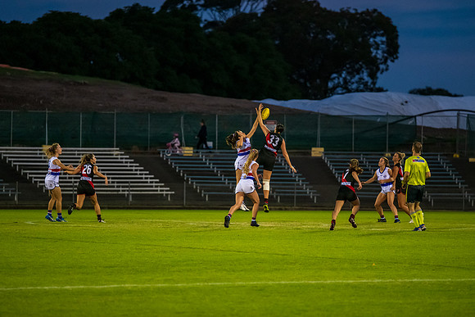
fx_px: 3467
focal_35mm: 263
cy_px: 179
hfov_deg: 7.8
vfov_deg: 5.2
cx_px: 248
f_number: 2.8
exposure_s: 1/800
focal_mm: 200
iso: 3200
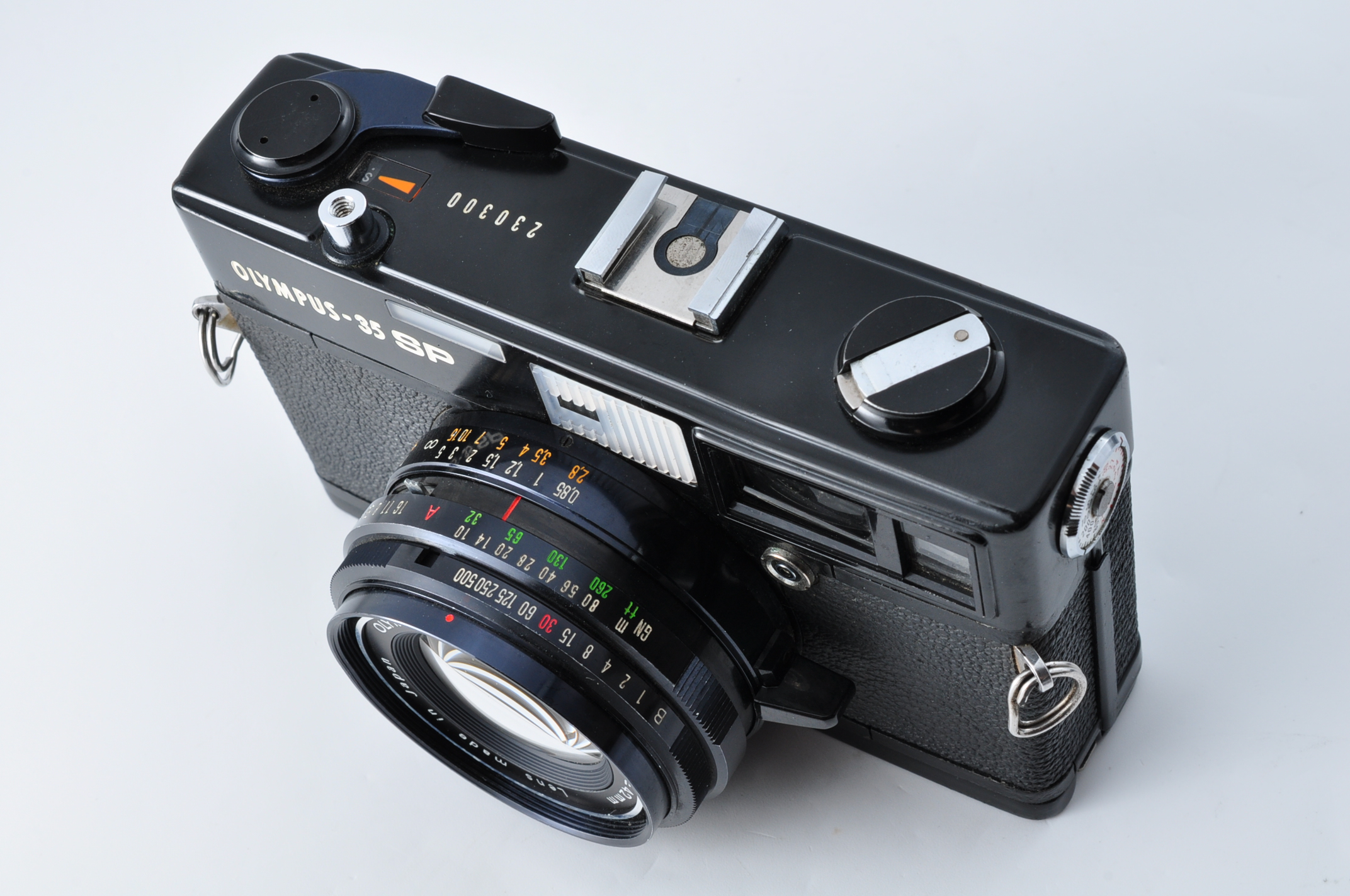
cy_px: 448
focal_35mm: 60
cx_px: 675
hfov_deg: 33.4
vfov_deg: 22.6
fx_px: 2247
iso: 200
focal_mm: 40
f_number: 16
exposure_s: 1/200
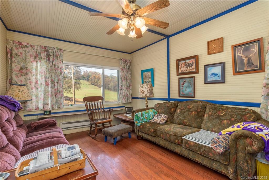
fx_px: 127
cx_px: 134
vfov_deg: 70.5
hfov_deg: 93.3
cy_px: 90
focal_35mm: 17
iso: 400
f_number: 8
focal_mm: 17
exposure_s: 1/60
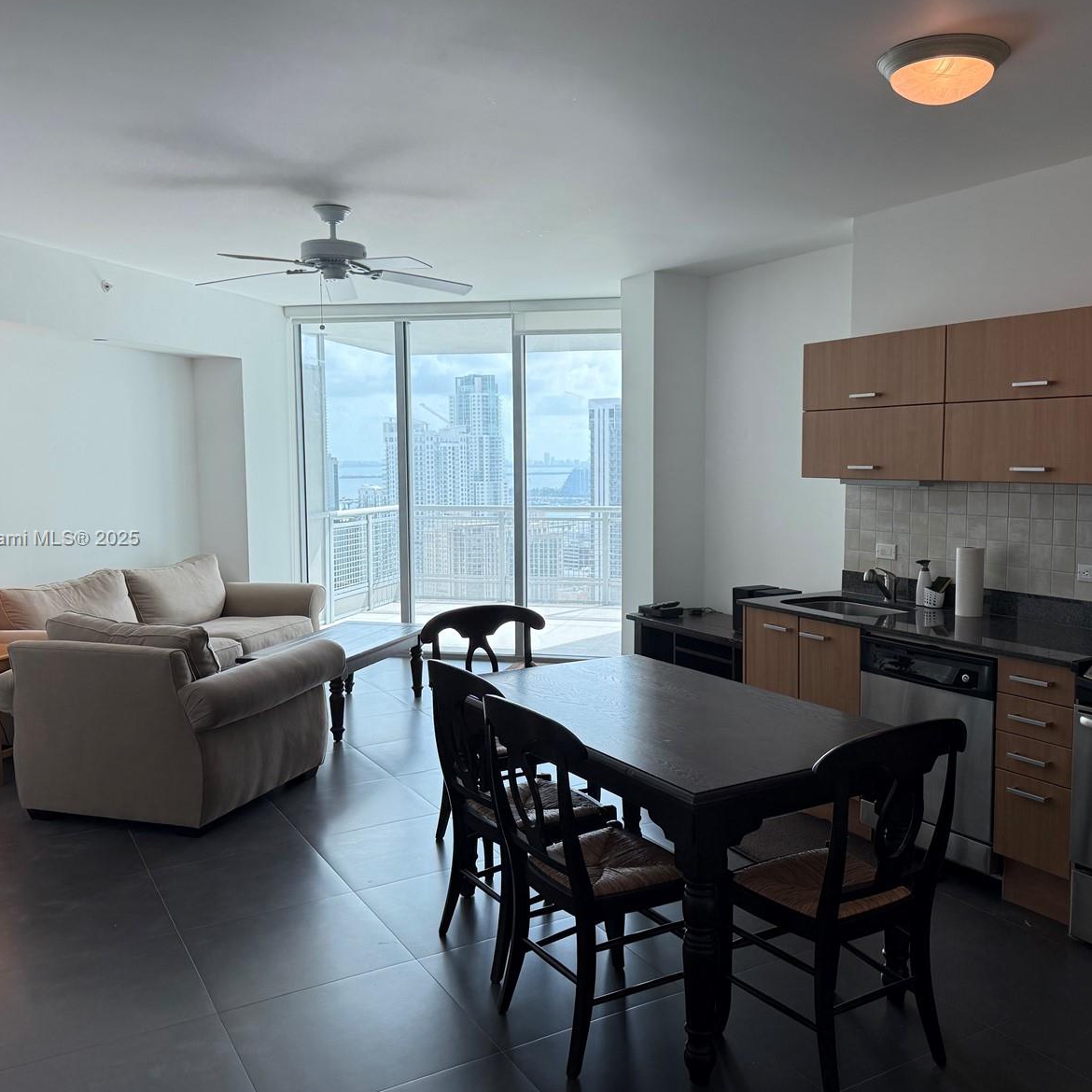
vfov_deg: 55.6
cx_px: 587
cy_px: 539
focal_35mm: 29
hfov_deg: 55.6
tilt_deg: -2.7
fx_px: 1035
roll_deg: +0.0
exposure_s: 1/589
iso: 100
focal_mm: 6.76
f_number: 1.78
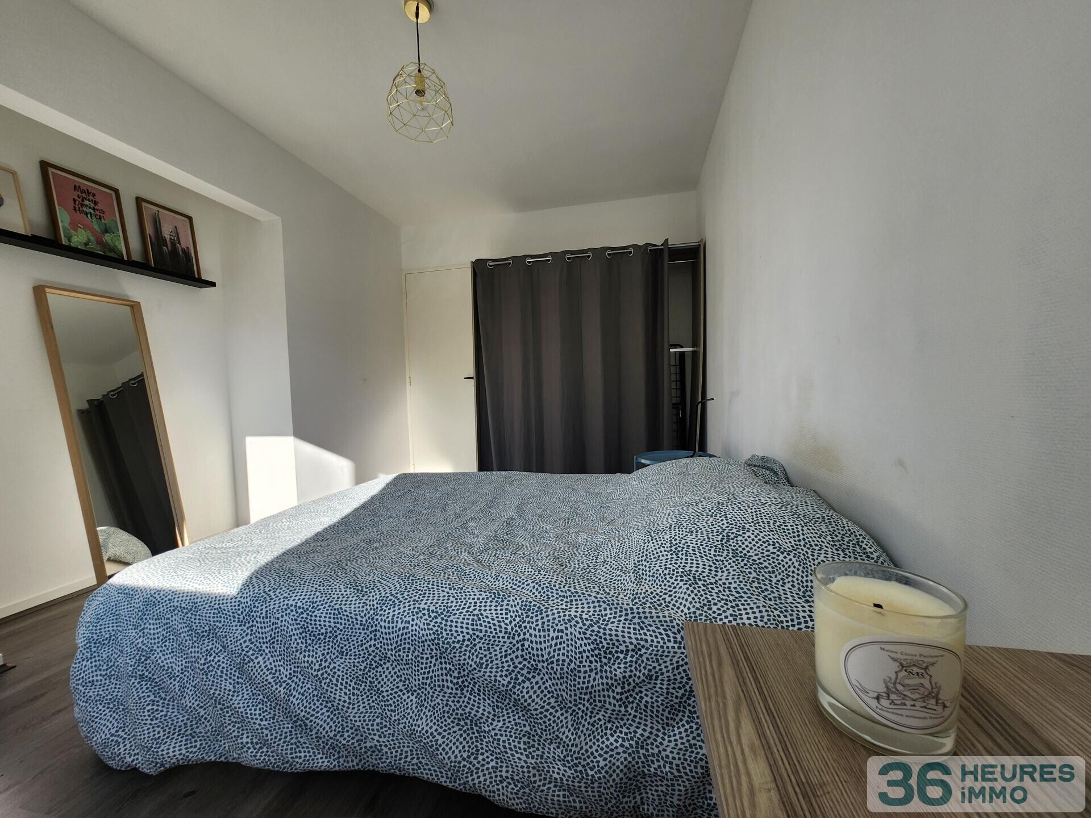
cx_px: 546
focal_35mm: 13
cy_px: 409
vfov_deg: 89.9
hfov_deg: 106.2
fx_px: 410
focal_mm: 1.74
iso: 32
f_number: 2.2
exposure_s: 1/200
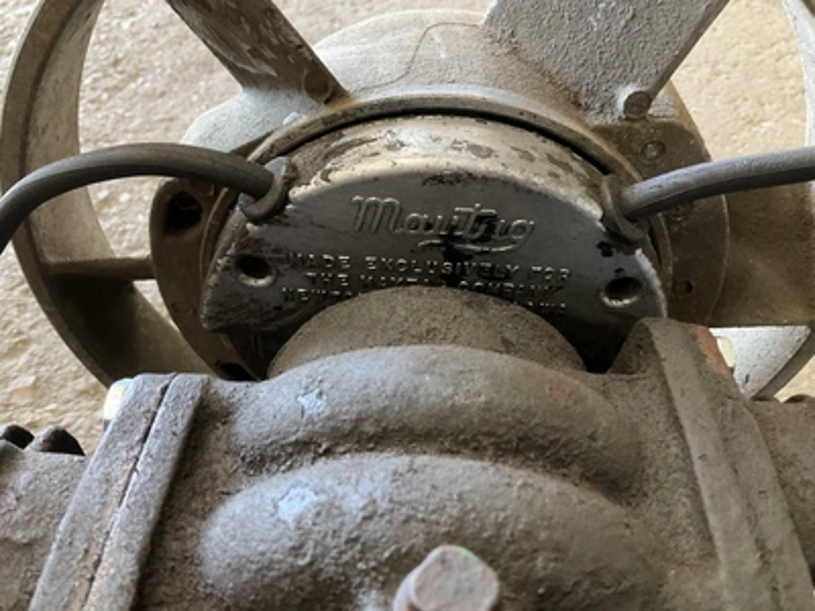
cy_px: 306
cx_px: 408
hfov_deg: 61.7
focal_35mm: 29
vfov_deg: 48.2
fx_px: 683
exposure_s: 1/40
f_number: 1.8
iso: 320
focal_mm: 3
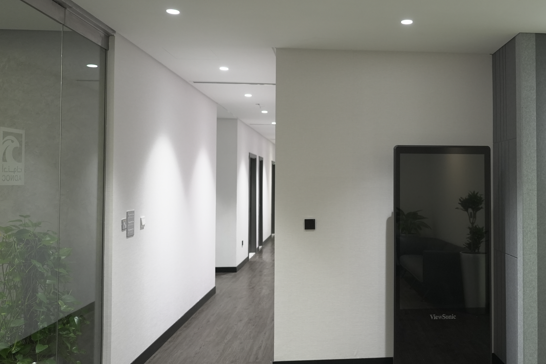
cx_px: 383
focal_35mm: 32
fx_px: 485
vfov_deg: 41.1
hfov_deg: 56.9
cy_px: 171
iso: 800
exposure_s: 1/250
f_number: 1.8
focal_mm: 15
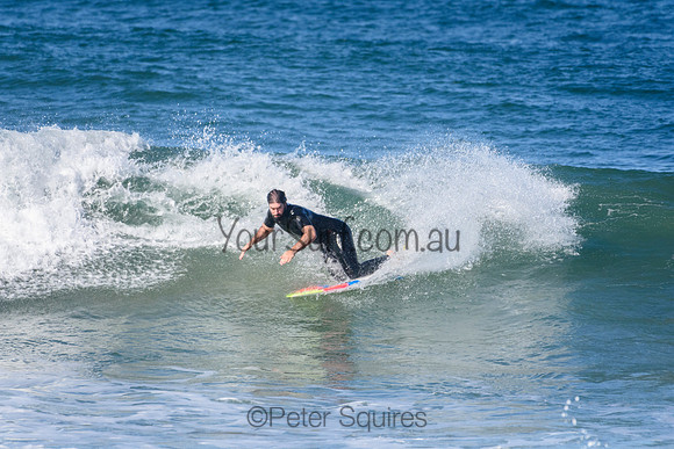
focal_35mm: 750
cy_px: 224
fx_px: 14046
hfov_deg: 2.7
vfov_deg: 1.8
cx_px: 337
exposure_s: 1/4000
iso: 720
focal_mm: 500
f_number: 5.6
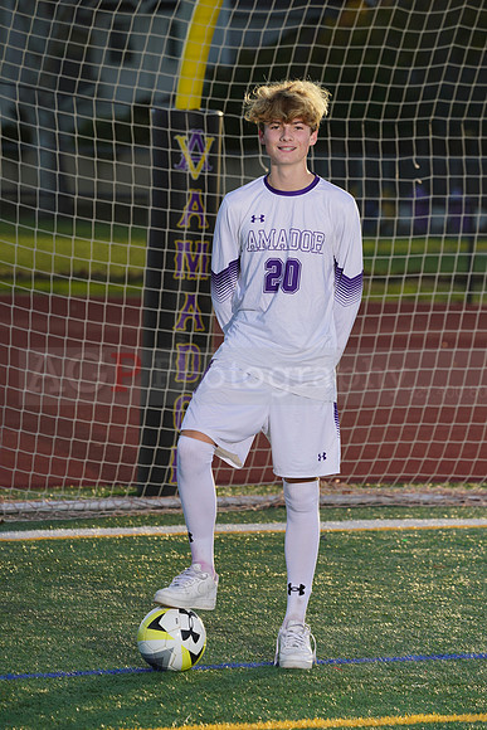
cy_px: 365
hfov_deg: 5.8
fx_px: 4826
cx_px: 244
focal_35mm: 238
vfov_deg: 8.6
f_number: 8
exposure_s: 1/200
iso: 100
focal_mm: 238
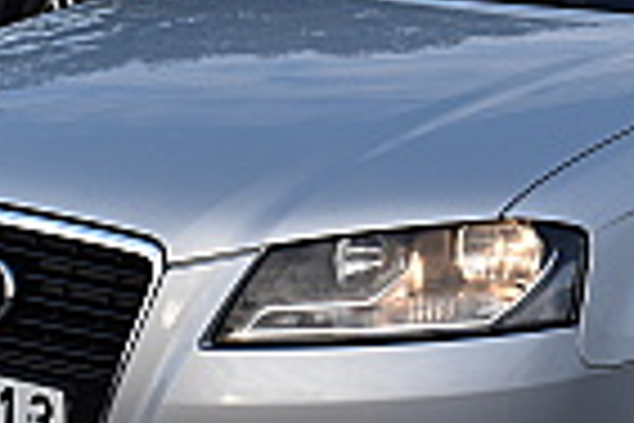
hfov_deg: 18.2
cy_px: 151
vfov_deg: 12.3
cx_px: 544
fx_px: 1955
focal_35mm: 111
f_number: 8
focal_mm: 26
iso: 220
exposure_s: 1/250
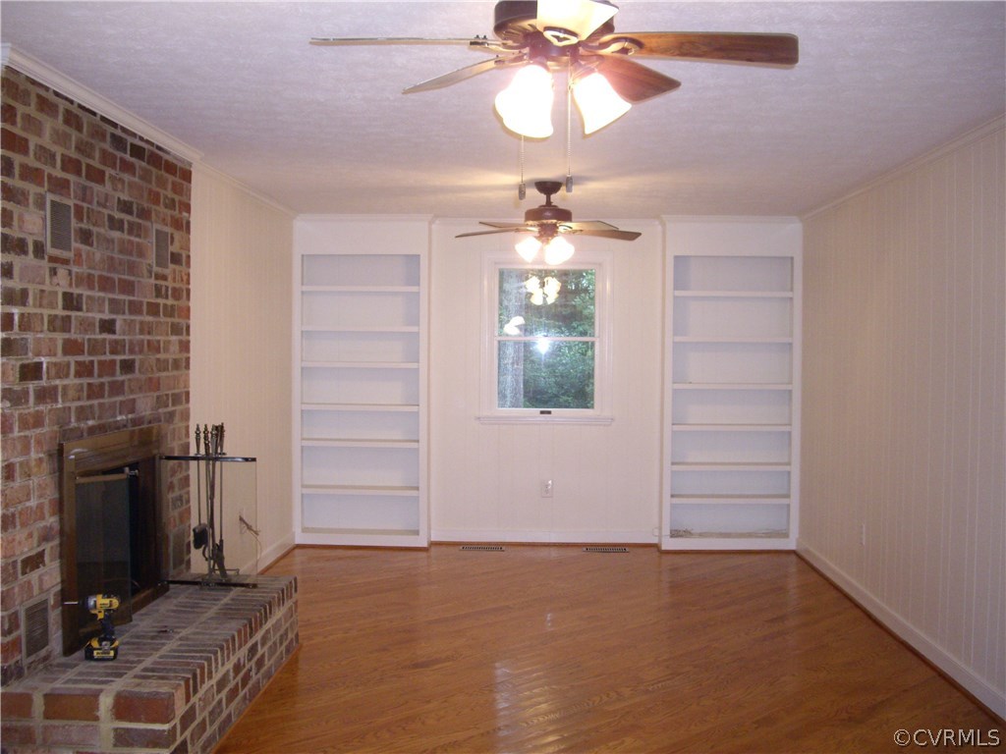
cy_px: 377
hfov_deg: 49.0
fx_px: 1104
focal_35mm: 38
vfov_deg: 37.7
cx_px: 503
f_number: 2.8
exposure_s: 1/40
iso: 400
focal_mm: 7.9
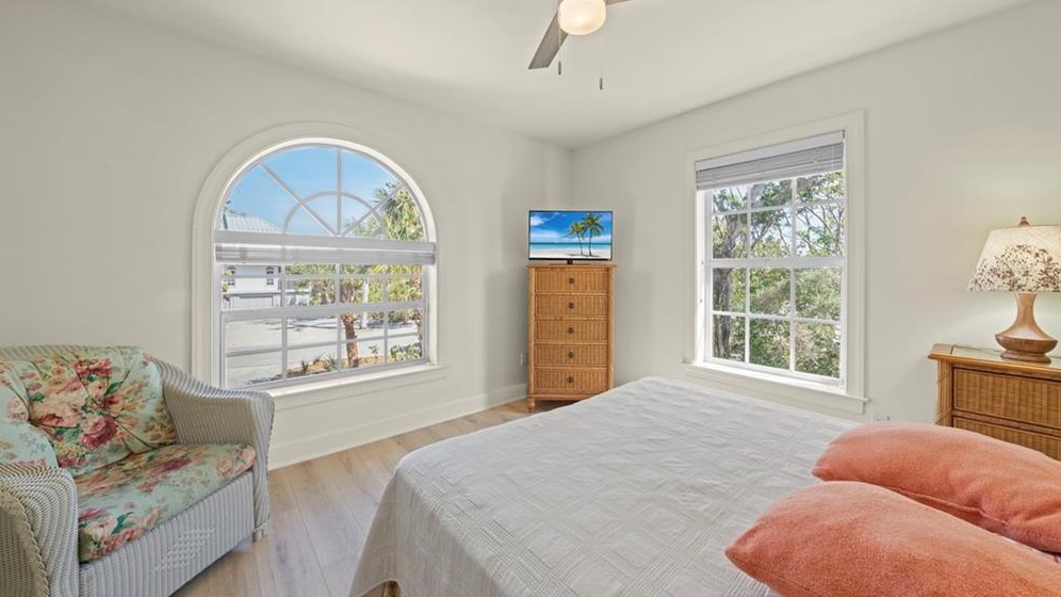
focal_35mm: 14
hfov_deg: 106.8
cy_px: 270
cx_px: 541
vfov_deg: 74.1
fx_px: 394
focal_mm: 13
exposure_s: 1/4
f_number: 10
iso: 160
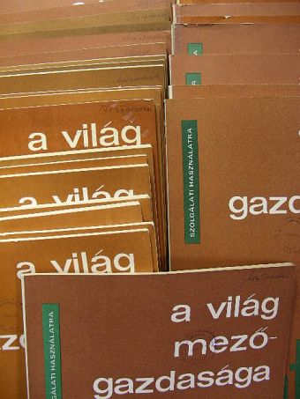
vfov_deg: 49.0
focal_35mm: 38
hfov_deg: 37.7
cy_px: 200
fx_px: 439
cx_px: 150
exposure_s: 1/20.7
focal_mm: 6.3
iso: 100
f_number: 3.5
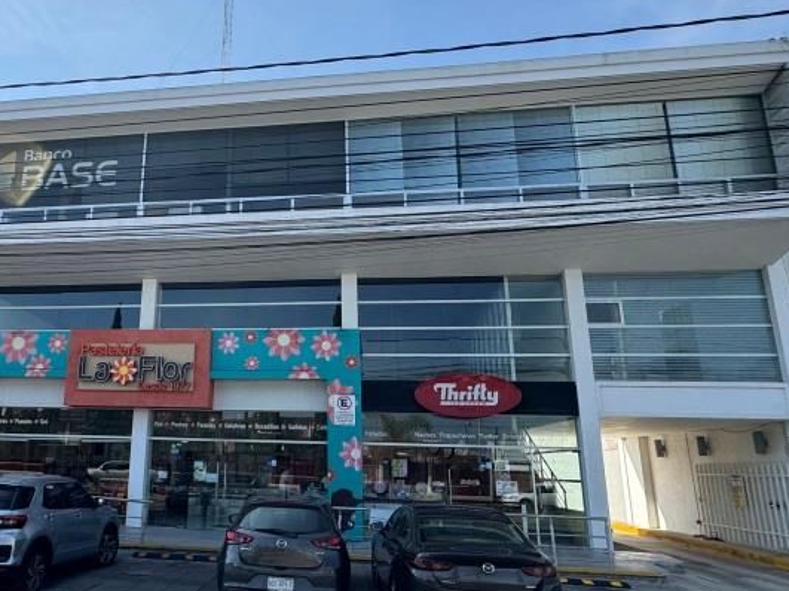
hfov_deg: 62.9
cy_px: 315
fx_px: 615
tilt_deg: +13.9
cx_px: 236
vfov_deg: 51.3
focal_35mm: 27
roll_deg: -1.8
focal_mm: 2.22
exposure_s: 1/713
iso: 40
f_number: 2.2
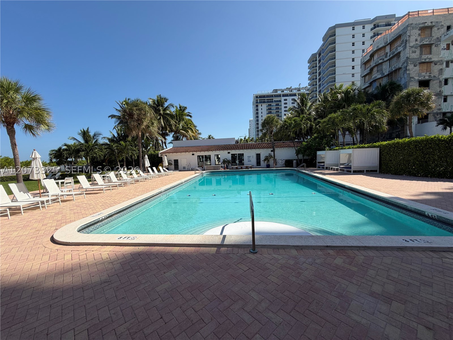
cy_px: 170
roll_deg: +2.3
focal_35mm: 14
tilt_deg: -5.0
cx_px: 226
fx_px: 183
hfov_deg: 102.1
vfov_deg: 85.7
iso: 20
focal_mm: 2.22
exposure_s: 1/970
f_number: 2.2
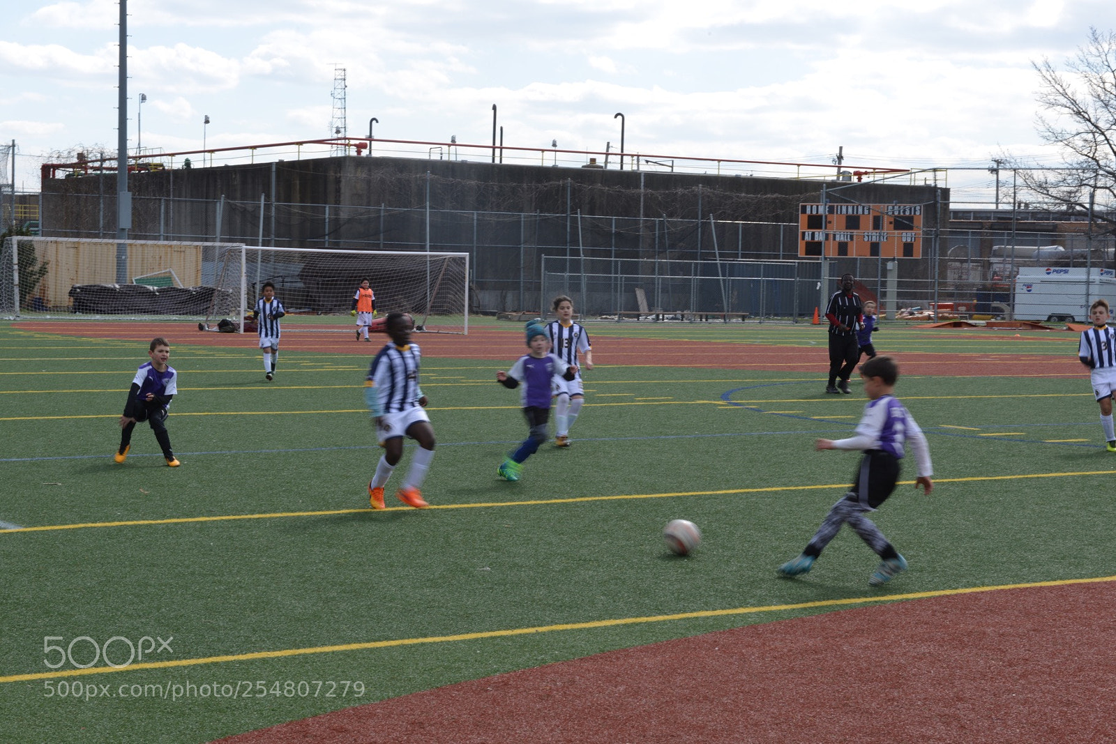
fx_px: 2170
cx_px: 558
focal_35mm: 70
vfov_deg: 19.5
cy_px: 372
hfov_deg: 28.8
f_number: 22
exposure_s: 1/50
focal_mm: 70
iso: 180
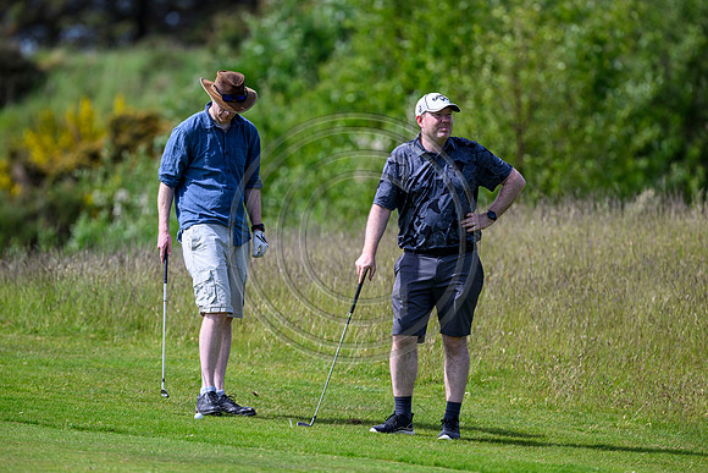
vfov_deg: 3.4
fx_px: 7868
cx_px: 354
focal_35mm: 400
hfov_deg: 5.2
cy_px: 236
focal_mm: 400
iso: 500
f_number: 4
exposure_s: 1/4000
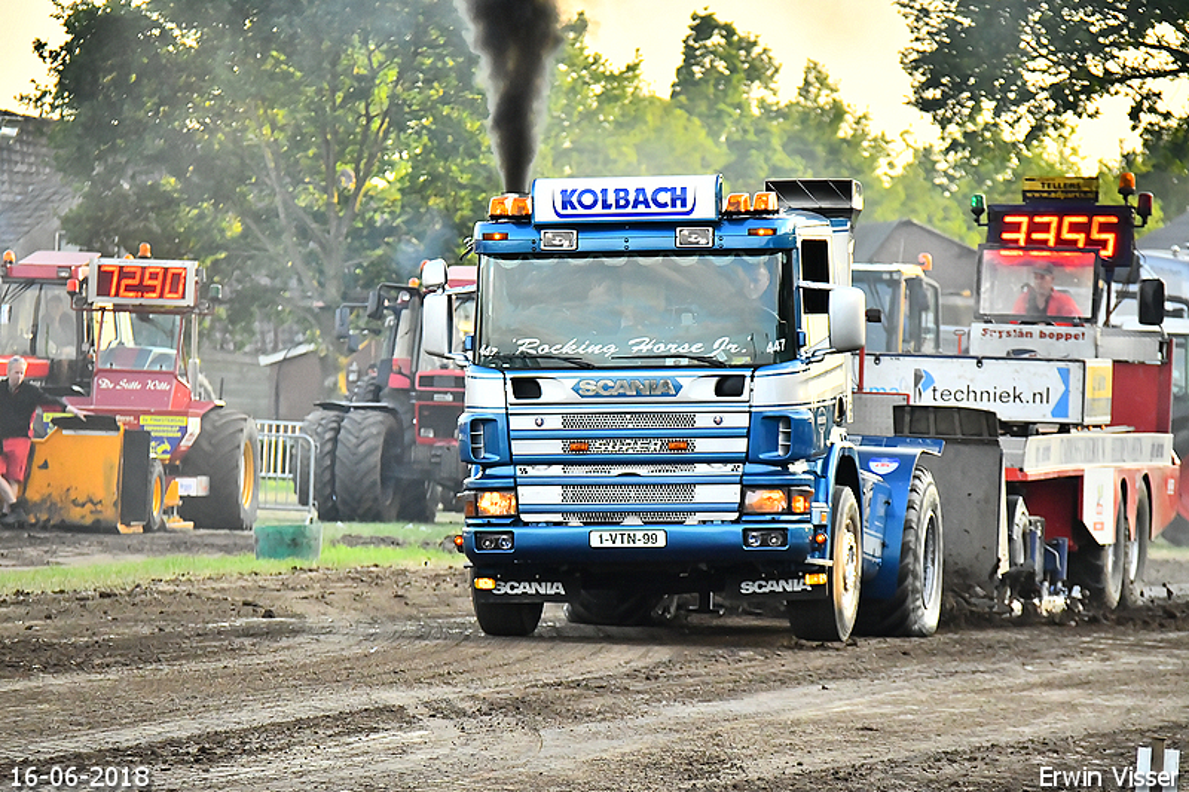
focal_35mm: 315
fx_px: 10401
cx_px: 594
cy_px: 396
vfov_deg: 4.4
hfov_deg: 6.5
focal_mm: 210
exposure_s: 1/1250
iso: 2500
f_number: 5.6
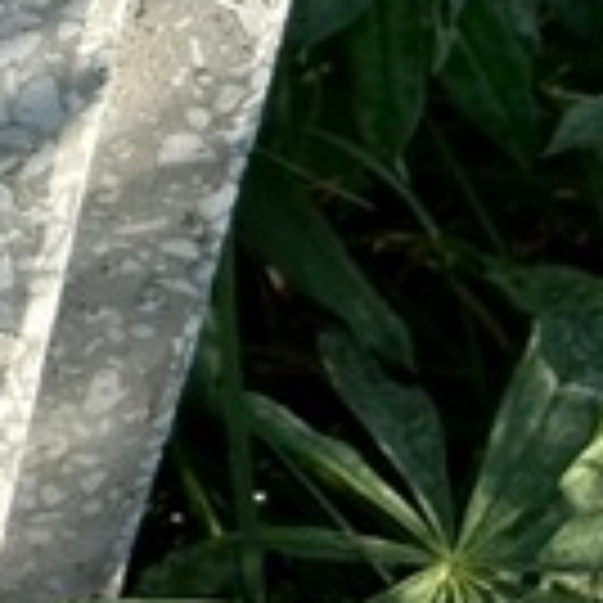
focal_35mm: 137
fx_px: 2700
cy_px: -657
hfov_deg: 10.3
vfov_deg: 11.3
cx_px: -1026
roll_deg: +3.8
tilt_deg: -27.7
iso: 50
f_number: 1.5
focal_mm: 5.7
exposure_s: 1/2695
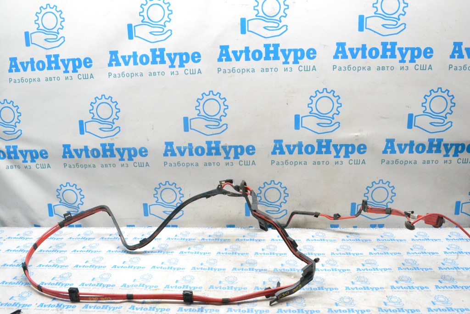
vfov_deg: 47.9
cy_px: 157
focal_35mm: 27
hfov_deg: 67.4
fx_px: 353
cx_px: 235
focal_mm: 18
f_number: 9
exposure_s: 1/160
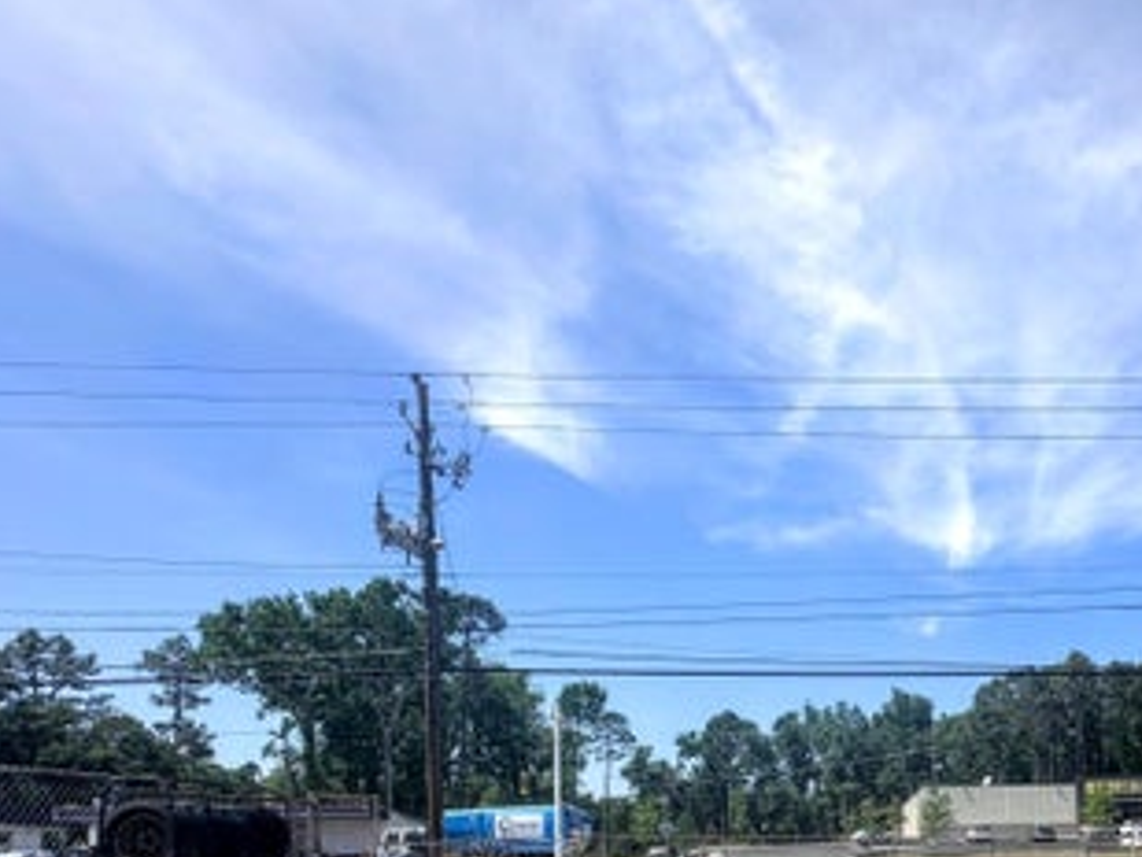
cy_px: 787
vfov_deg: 43.6
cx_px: 857
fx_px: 957
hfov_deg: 58.4
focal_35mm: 29
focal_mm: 2.22
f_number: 2.2
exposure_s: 1/2564
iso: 50
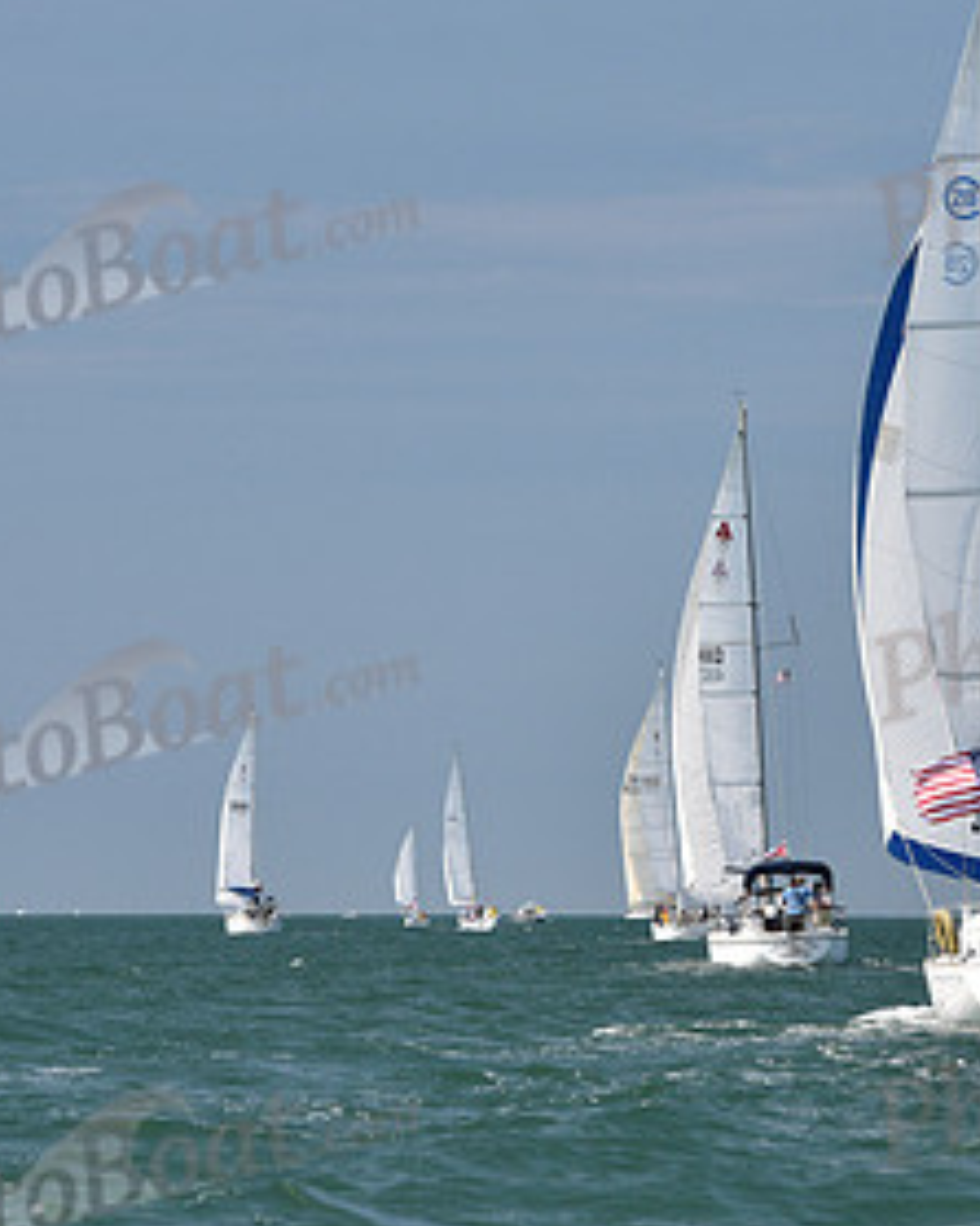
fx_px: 9214
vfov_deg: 7.6
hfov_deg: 6.1
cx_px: 650
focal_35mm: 254
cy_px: 442
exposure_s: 1/800
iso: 320
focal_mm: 130
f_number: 5
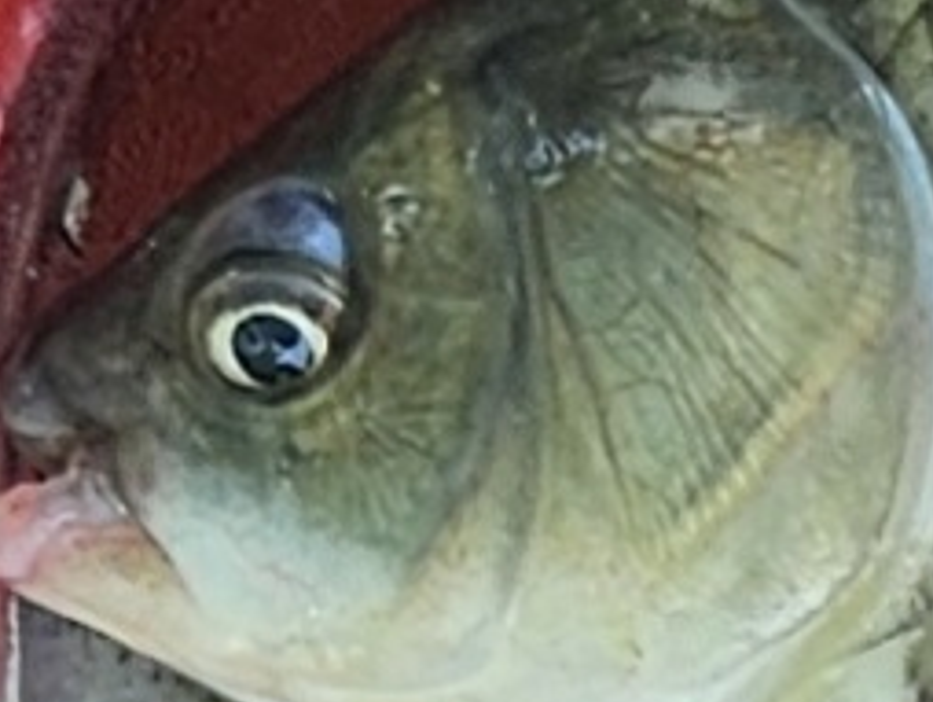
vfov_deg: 8.9
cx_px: 2547
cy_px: 303
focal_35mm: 167
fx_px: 4505
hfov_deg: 9.8
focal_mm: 5.4
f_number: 1.8
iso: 25
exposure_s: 1/256
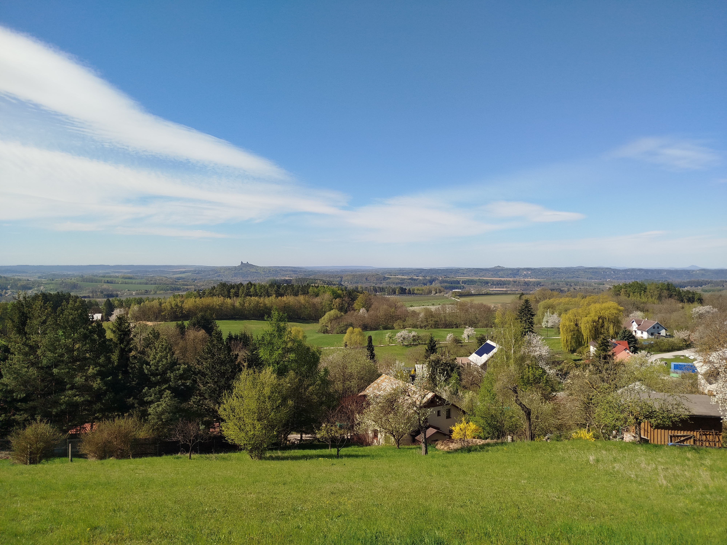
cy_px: 272
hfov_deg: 71.6
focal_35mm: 24
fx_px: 504
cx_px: 364
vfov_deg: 56.8
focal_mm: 5.31
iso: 50
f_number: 1.7
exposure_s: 1/1080
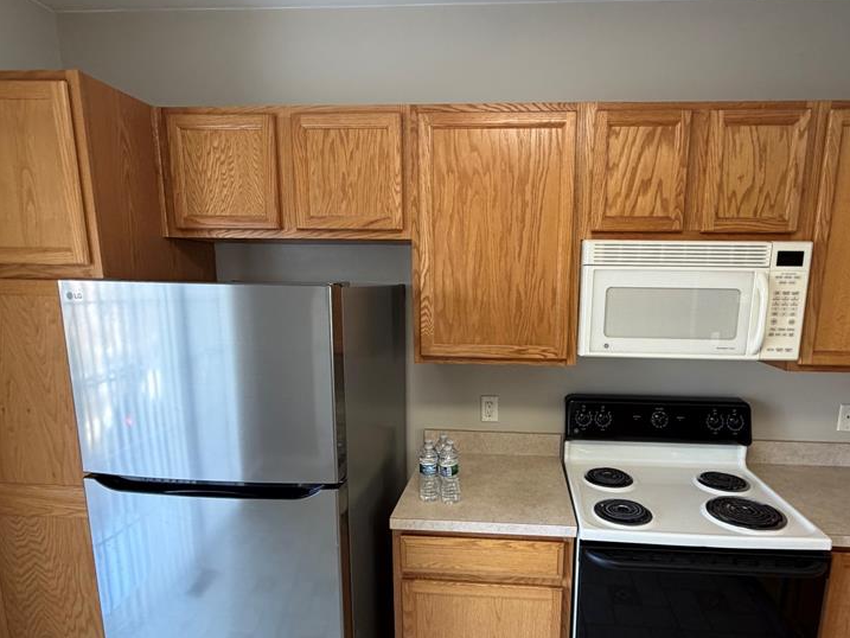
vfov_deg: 65.7
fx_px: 491
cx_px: 491
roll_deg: -0.8
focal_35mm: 20
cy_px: 364
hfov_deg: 81.2
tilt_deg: -8.6
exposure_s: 1/120
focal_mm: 2.22
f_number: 2.2
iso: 250
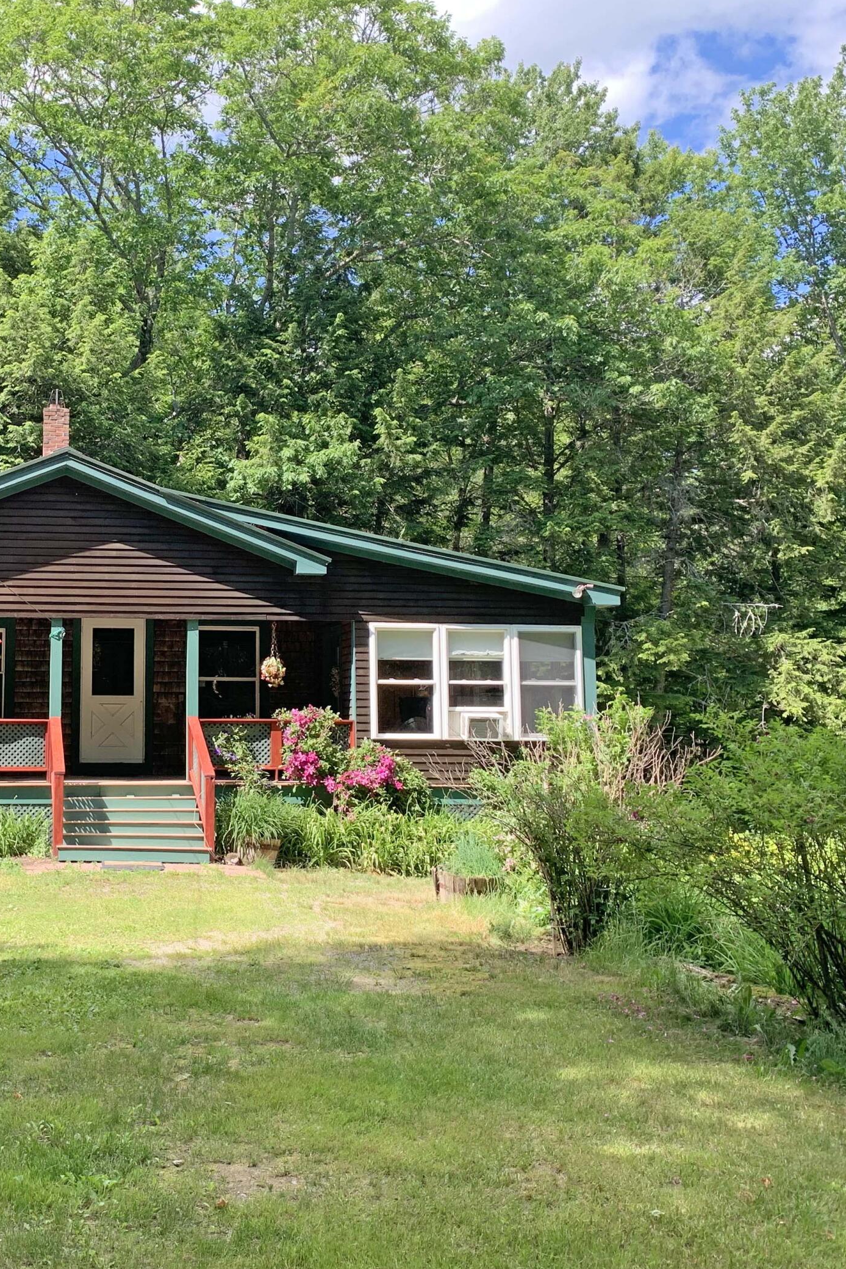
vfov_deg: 49.5
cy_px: 622
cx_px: 170
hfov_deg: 33.2
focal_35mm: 39
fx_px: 1374
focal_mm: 4.25
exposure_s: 1/351
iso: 25
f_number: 1.8
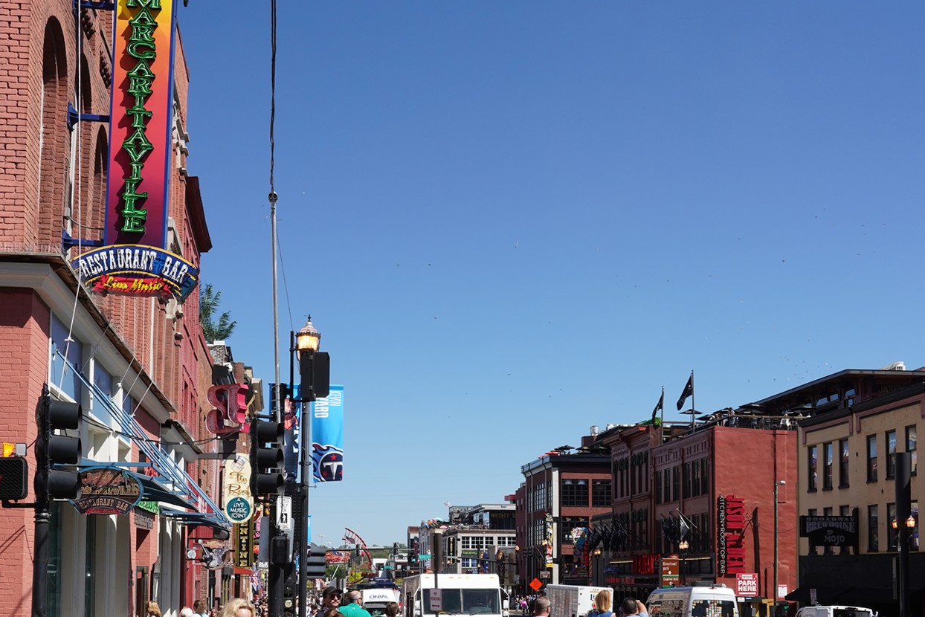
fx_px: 1156
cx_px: 500
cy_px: 433
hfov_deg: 43.6
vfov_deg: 29.6
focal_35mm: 45
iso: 400
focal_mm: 28
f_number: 14
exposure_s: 1/100
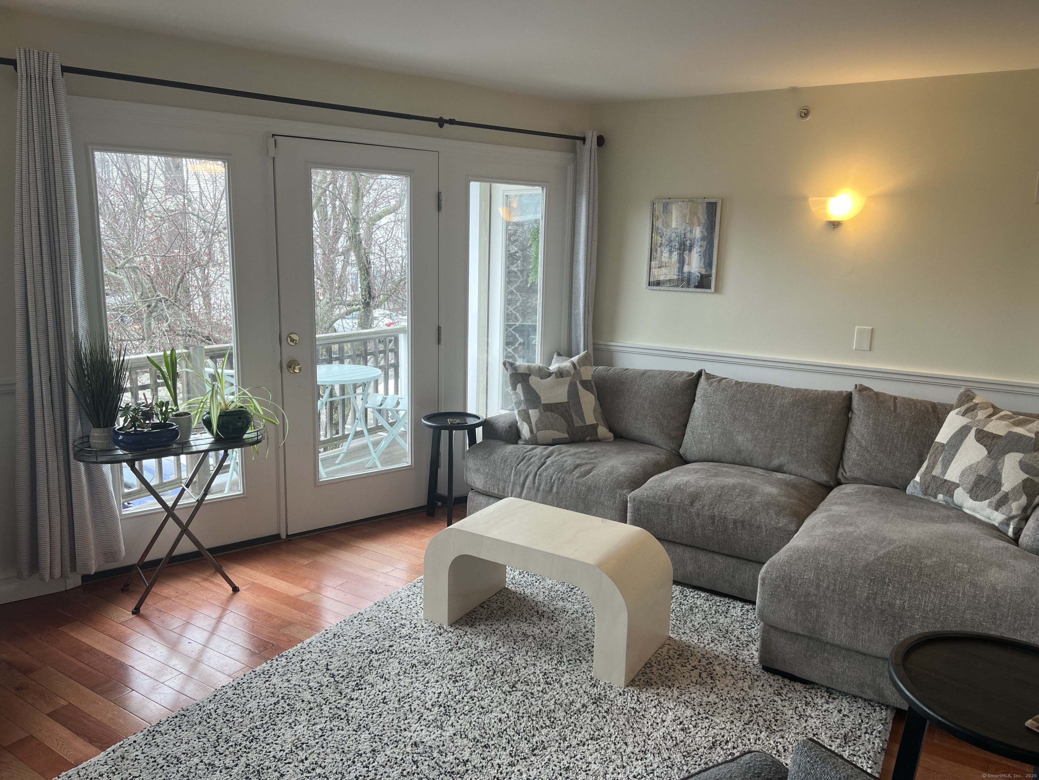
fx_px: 780
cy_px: 390
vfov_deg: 53.1
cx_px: 520
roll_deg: -1.1
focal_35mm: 26
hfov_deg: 67.3
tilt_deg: -9.4
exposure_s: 1/120
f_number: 1.5
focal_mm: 5.7
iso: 50
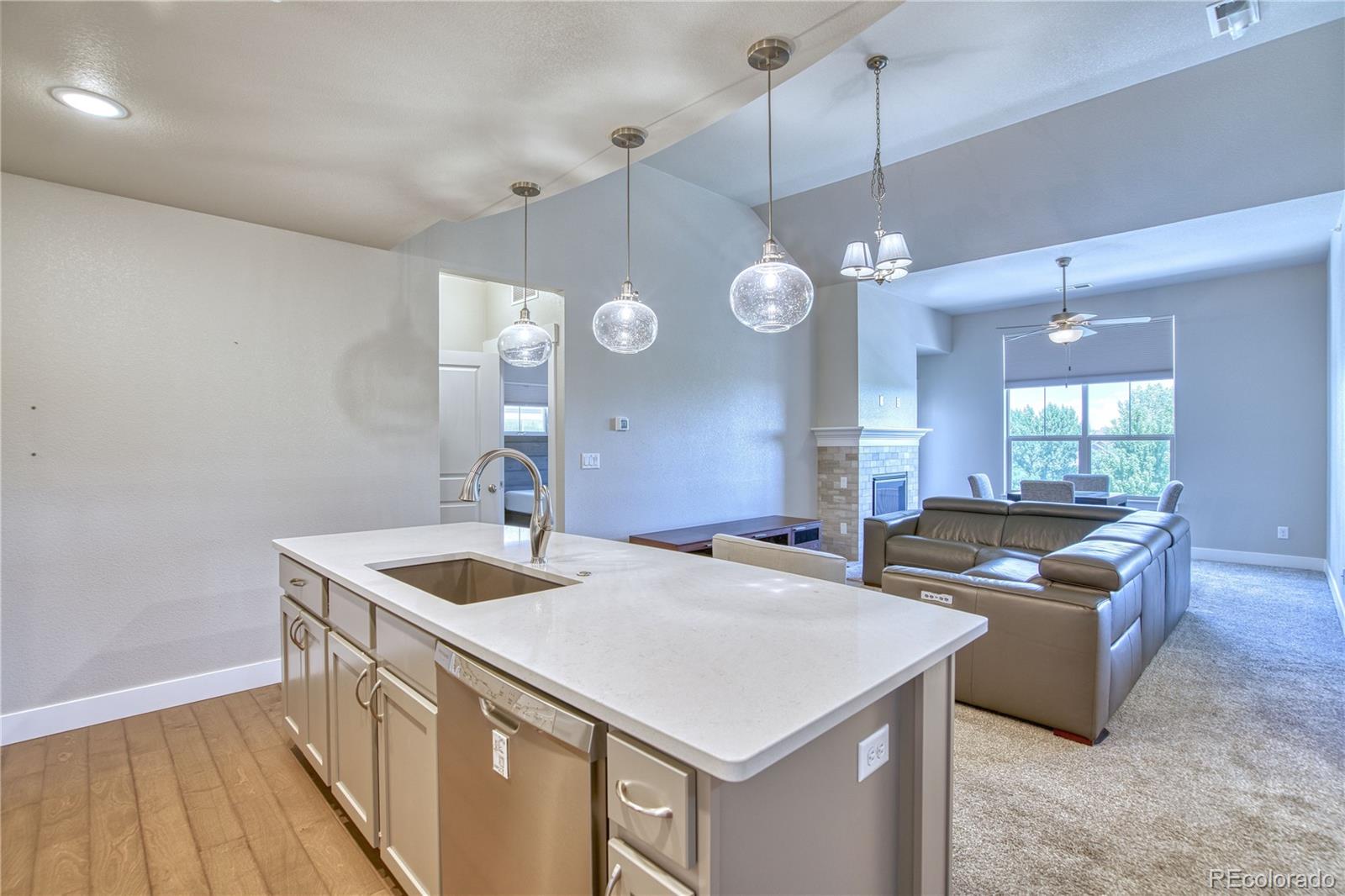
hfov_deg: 96.7
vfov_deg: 73.7
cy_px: 448
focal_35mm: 16
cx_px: 672
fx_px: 598
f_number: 5.6
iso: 500
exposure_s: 1/20
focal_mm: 16
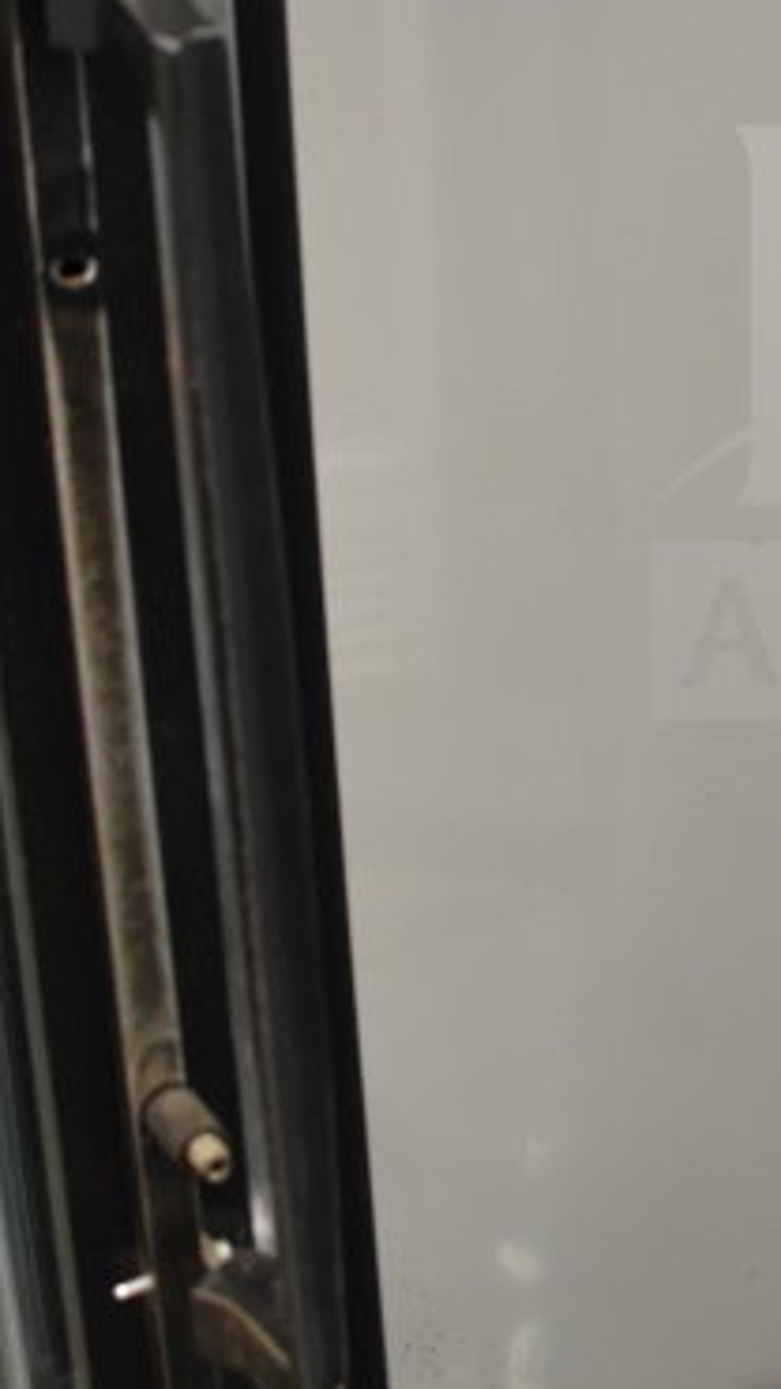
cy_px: 422
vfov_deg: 29.9
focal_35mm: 70
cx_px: 1070
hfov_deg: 16.1
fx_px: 2578
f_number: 3.5
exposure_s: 1/30
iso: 1250
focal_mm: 18
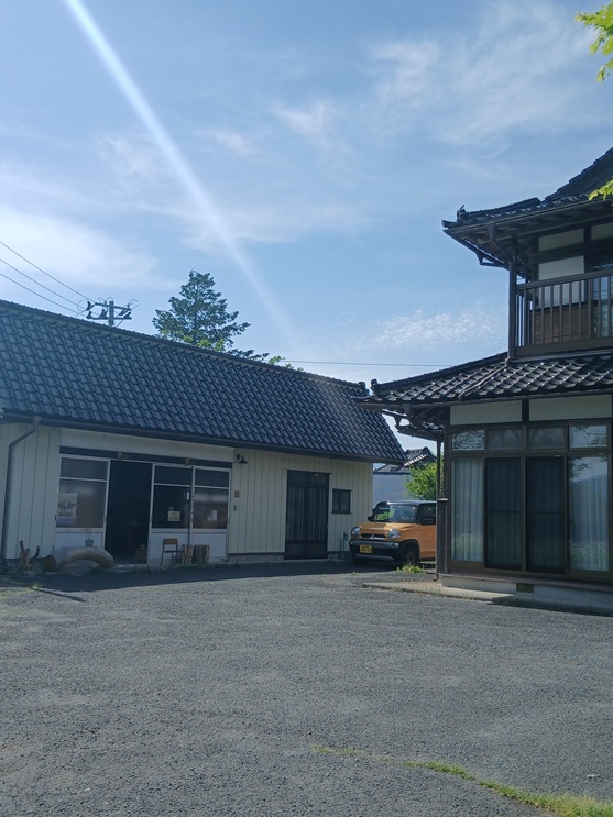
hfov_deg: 40.7
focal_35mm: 35
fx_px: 827
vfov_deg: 52.6
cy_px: 411
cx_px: 281
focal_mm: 3.86
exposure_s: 1/742
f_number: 1.8
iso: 20
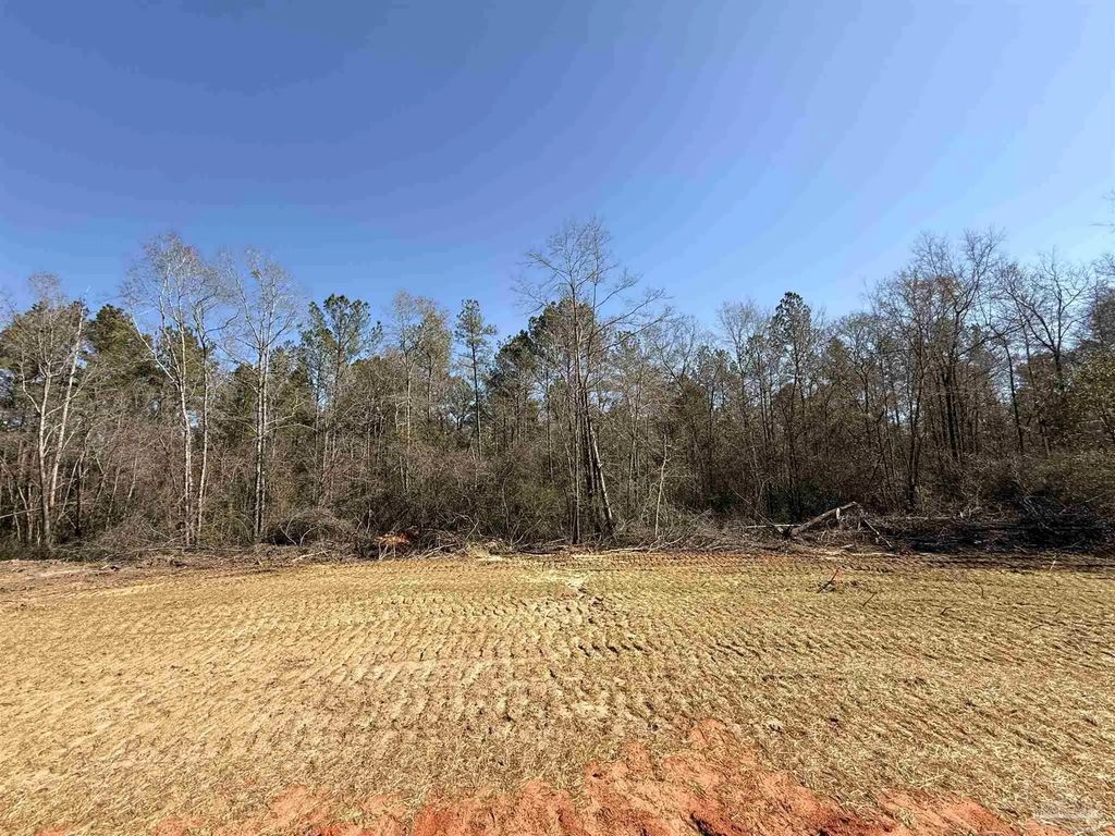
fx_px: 451
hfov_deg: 102.1
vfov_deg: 85.7
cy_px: 418
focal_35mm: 14
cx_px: 558
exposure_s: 1/1399
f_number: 2.2
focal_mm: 2.22
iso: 50
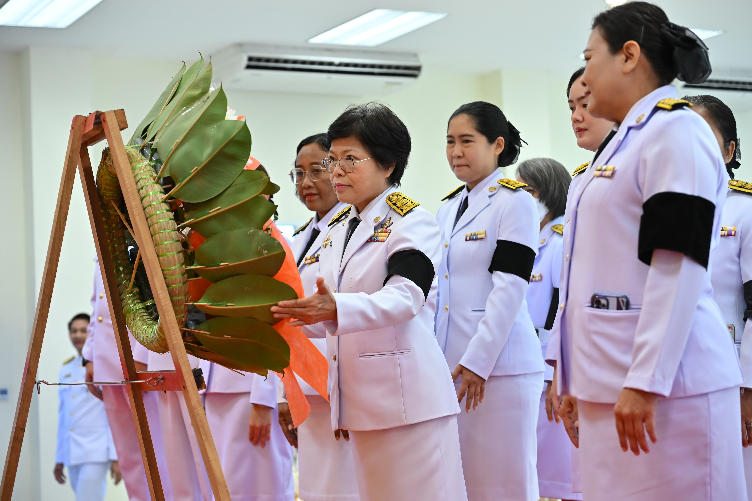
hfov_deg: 28.5
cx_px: 376
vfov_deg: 19.2
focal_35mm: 71
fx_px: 1483
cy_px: 250
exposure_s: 1/320
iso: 2000
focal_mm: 71
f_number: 4
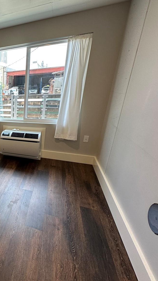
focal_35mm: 21
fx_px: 156
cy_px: 143
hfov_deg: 41.1
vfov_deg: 83.8
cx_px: -22
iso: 80
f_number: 2.2
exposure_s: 1/120
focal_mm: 2.22
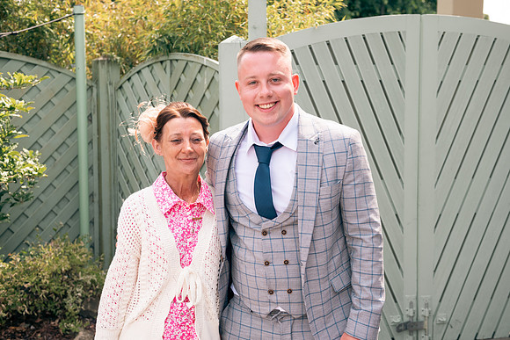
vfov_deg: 29.9
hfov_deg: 43.6
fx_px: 638
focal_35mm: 45
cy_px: 170
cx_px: 255
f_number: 5
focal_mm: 45
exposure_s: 1/200
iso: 100
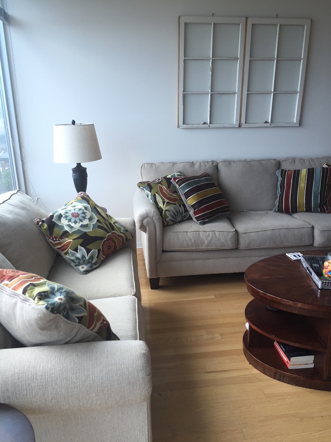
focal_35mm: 29
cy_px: 221
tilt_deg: -18.1
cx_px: 166
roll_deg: +1.0
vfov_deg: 61.7
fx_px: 370
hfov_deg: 48.2
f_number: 2.2
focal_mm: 4.15
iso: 32
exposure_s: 1/120
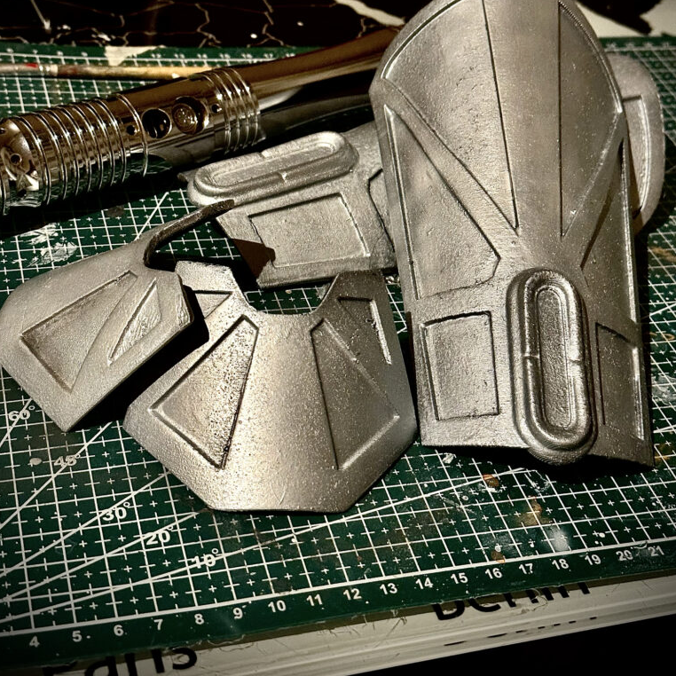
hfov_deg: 30.0
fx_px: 1259
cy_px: 236
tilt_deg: -34.4
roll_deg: -11.0
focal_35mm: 57
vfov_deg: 29.9
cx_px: 336
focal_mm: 6.86
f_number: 1.78
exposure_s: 1/40
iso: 400
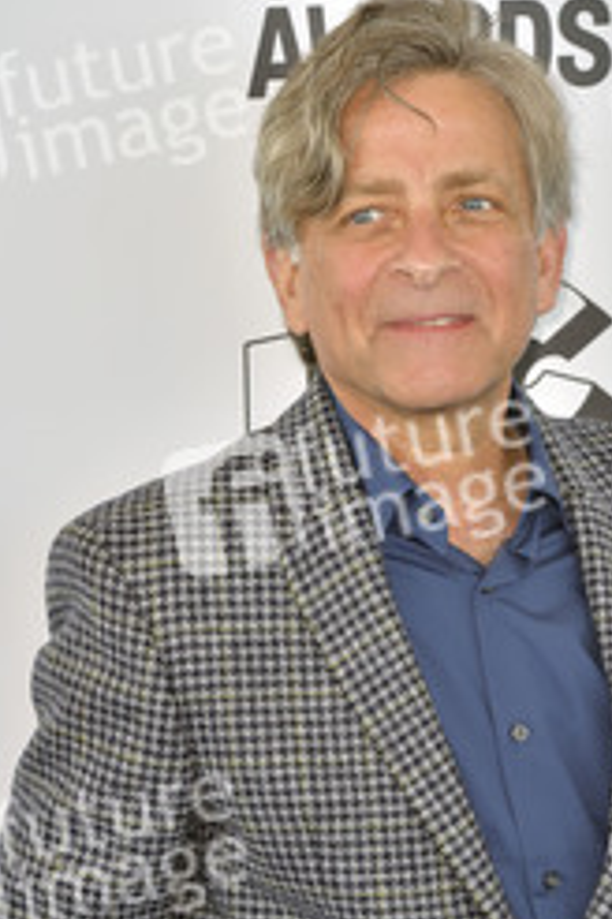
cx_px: 465
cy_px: 676
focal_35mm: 260
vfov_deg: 7.9
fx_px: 6629
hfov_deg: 5.3
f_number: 6.3
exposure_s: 1/320
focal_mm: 160
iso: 500
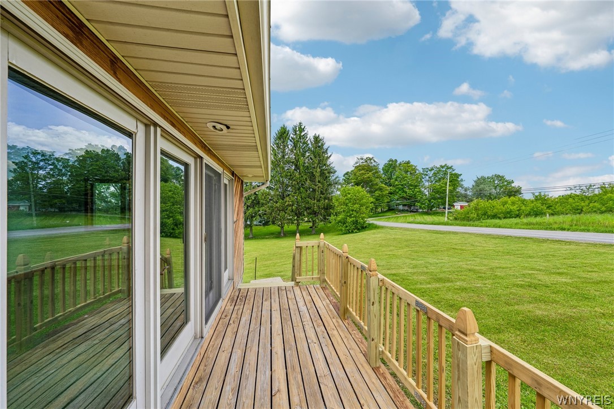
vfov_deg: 89.9
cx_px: 307
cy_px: 204
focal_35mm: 12
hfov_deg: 112.6
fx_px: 205
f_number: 9
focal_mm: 12
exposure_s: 1/60
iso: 100
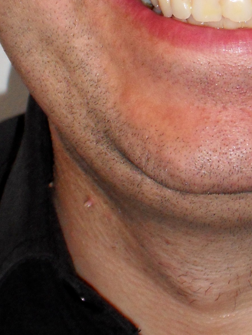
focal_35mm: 218
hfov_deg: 6.8
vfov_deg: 8.9
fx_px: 2115
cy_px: -128
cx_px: 213
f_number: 5.1
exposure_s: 1/45
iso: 200
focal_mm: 12.3
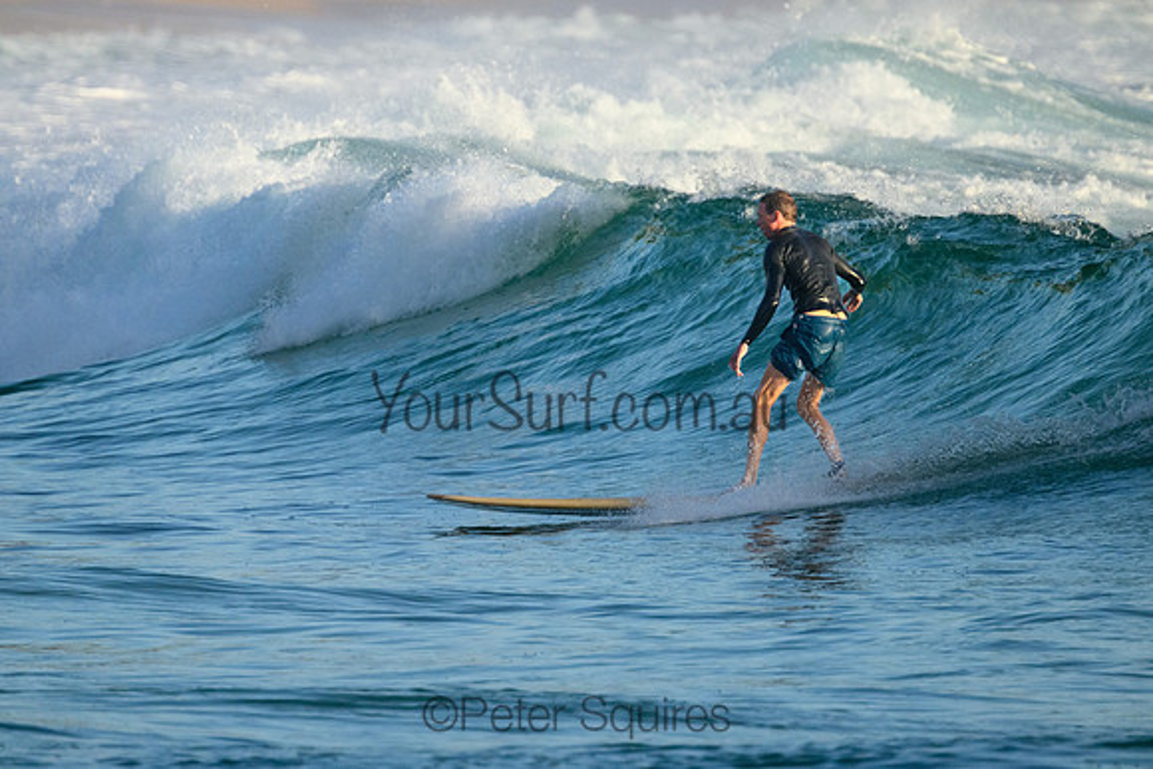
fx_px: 25627
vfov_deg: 1.7
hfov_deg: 2.6
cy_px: 384
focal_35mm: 800
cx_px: 576
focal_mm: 800
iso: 3200
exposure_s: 1/2000
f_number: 11
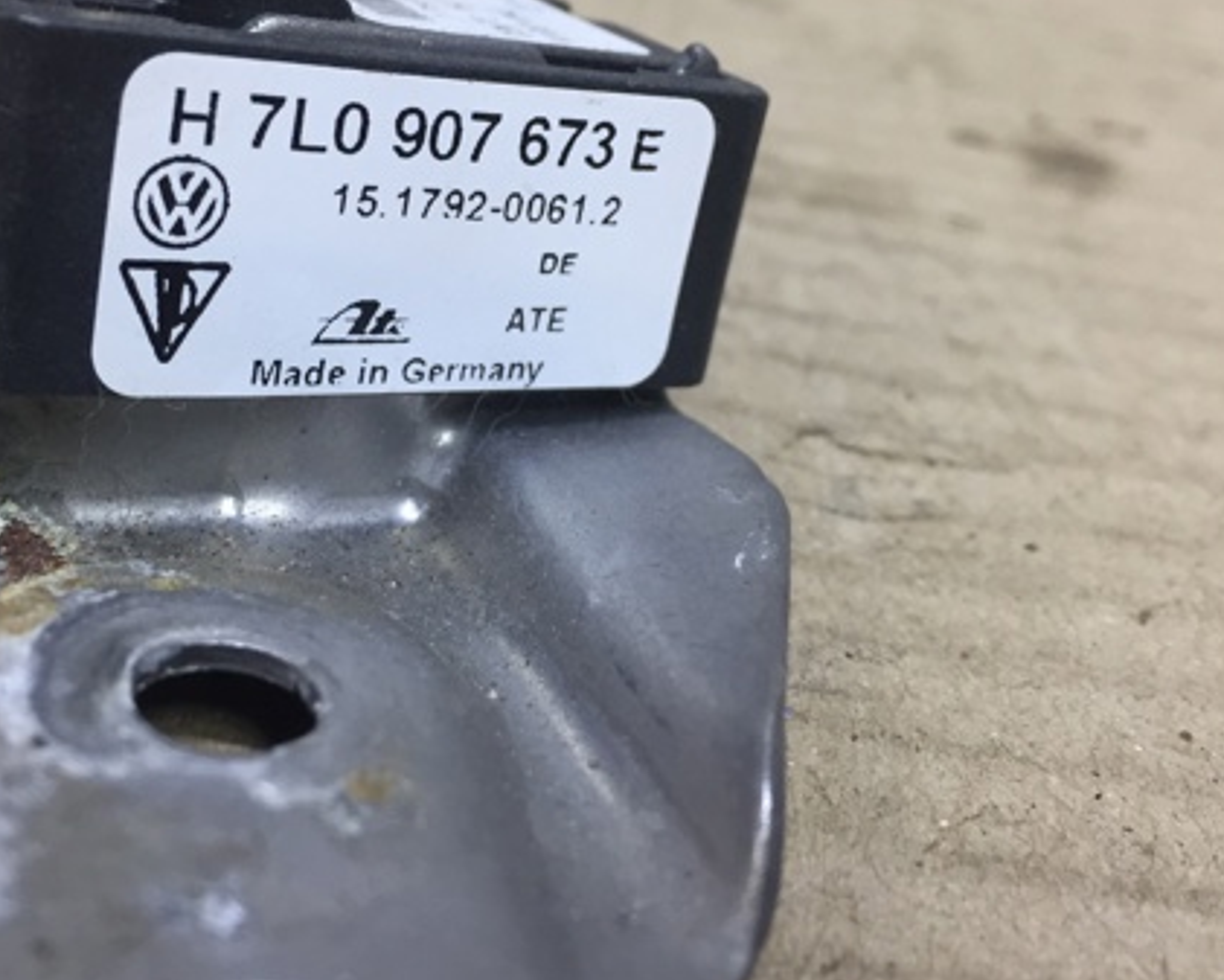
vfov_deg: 34.5
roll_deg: -11.8
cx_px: 567
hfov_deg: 42.9
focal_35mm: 43
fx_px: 1558
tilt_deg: -26.0
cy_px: 317
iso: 50
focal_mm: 4.15
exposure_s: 1/33
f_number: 2.2
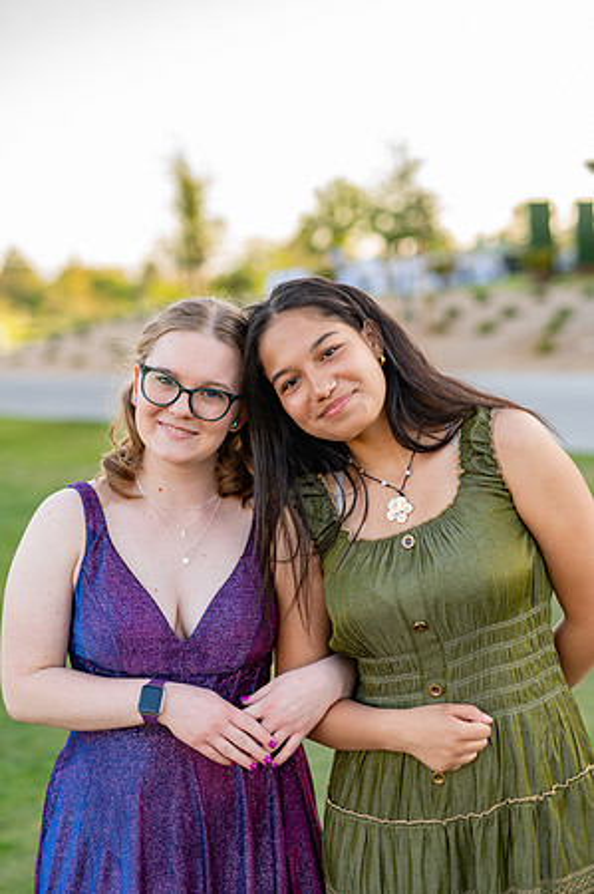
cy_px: 447
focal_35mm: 50
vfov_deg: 39.6
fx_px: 1240
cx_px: 297
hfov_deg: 26.9
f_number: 2
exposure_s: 1/400
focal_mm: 50
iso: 100
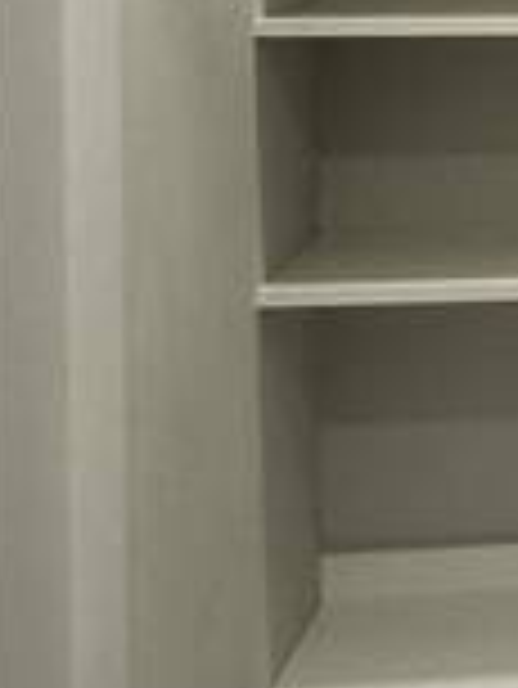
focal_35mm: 99
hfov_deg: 12.8
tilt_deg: +0.6
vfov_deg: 19.1
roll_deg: -0.9
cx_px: 1081
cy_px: -49
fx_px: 1973
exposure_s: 1/120
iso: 160
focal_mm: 2.22
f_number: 2.2
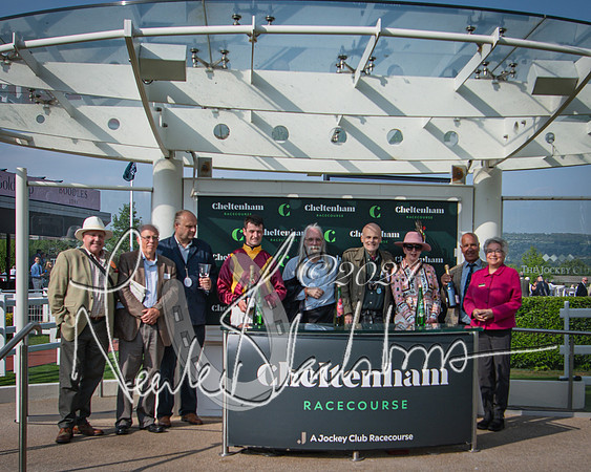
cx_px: 352
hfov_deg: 37.6
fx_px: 864
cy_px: 313
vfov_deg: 30.4
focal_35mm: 49
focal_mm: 20
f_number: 4
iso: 80
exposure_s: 1/2000
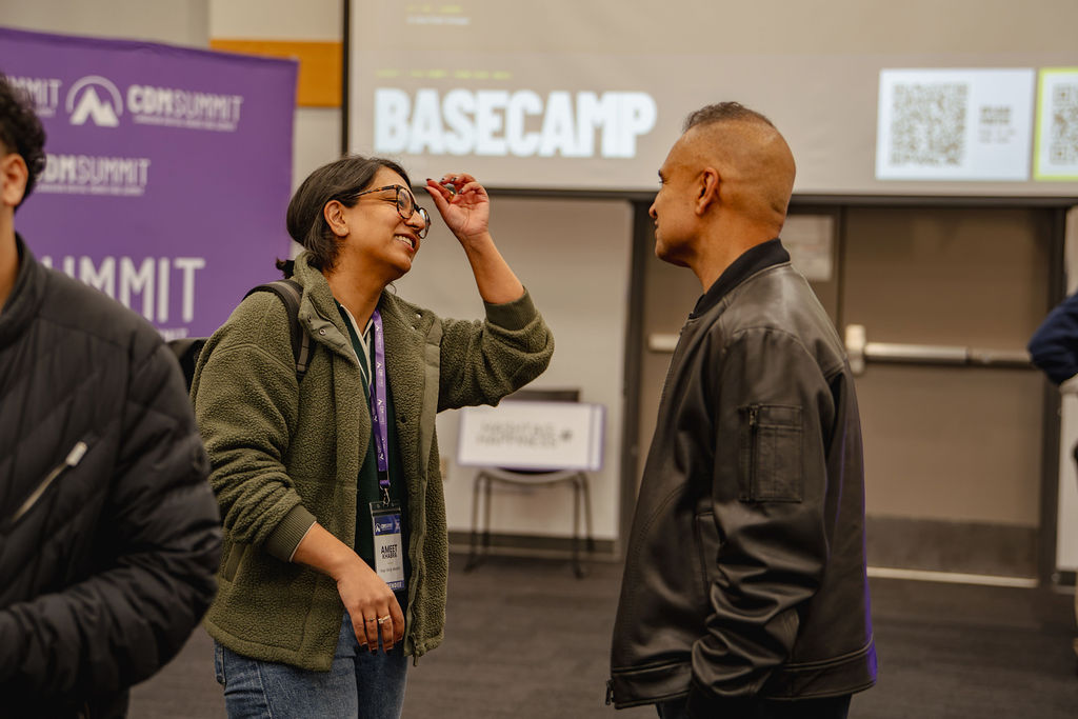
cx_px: 539
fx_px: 2166
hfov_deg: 27.9
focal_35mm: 72
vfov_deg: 18.8
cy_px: 329
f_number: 2.5
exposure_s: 1/125
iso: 320
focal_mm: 63
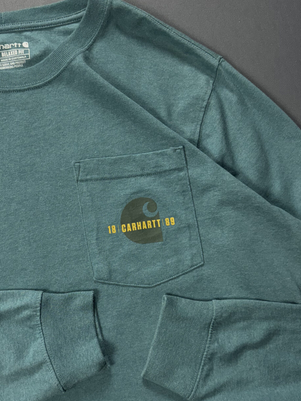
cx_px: 103
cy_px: 217
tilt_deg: -82.7
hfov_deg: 35.6
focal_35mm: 40
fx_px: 464
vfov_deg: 46.8
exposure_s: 1/120
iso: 200
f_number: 1.78
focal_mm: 6.76
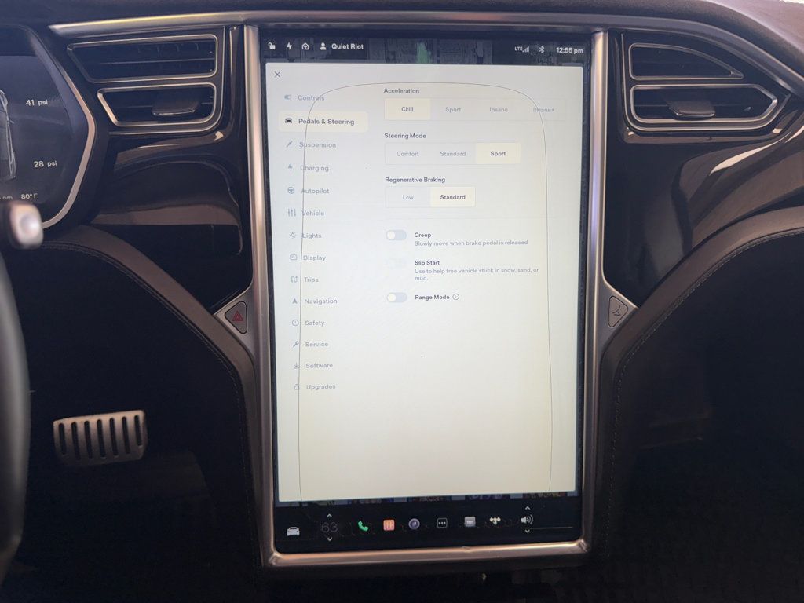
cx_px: 402
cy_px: 302
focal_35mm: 24
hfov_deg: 71.6
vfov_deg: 56.8
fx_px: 557
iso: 64
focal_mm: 6.76
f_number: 1.78
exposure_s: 1/156
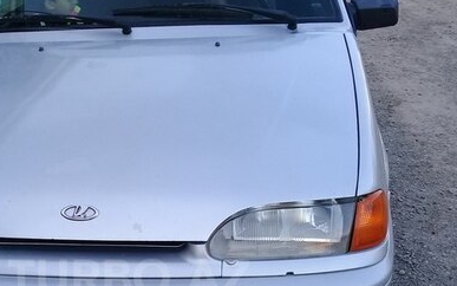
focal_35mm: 56
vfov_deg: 22.4
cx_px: 129
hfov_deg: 35.7
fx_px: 698
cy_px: 277
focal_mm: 3.3
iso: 50
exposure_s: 1/175
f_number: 2.2
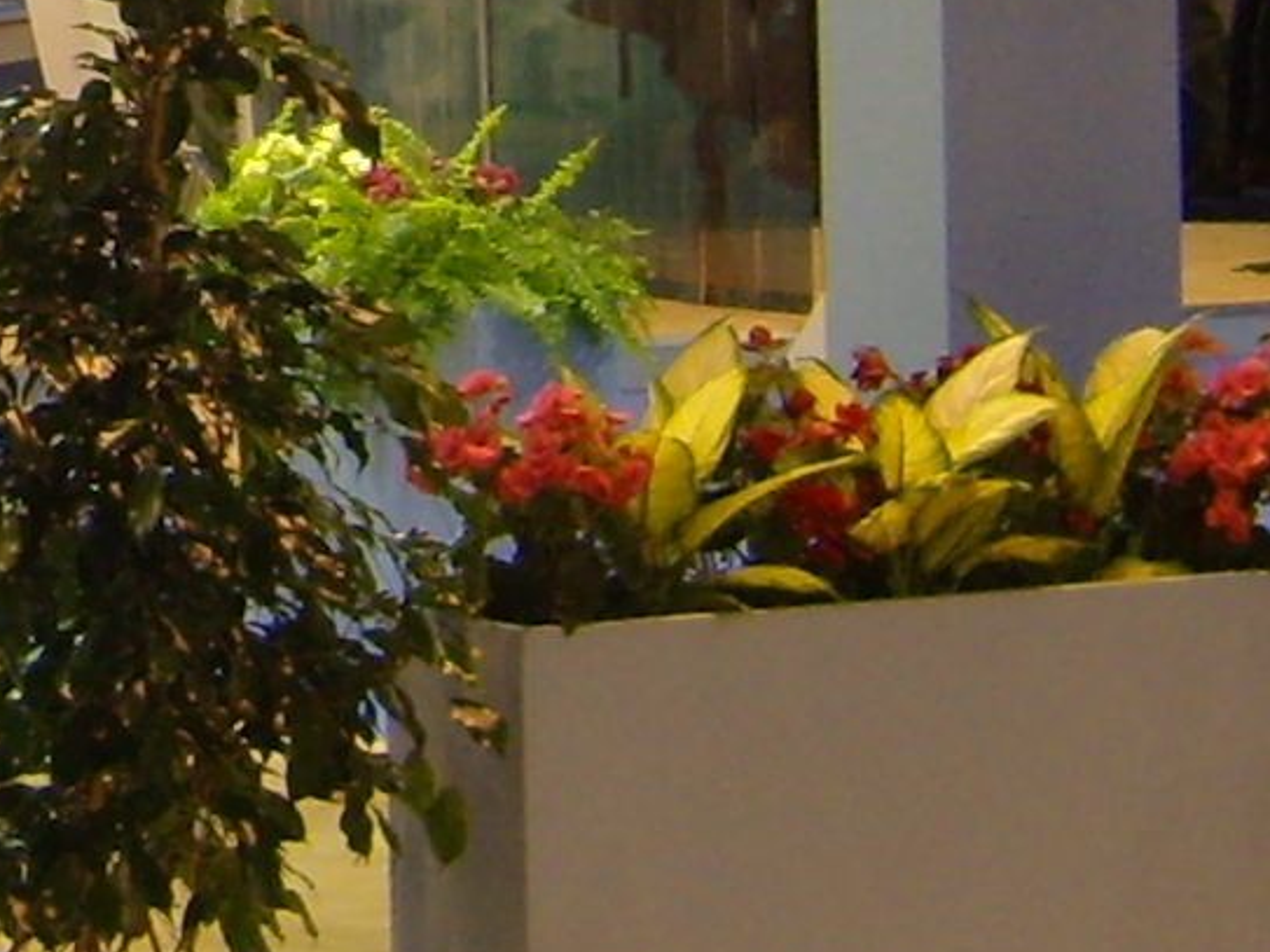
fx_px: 8620
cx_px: -1123
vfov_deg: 6.2
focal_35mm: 235
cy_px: -723
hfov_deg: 8.1
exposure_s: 1/30
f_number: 2.8
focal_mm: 7.4
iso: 80
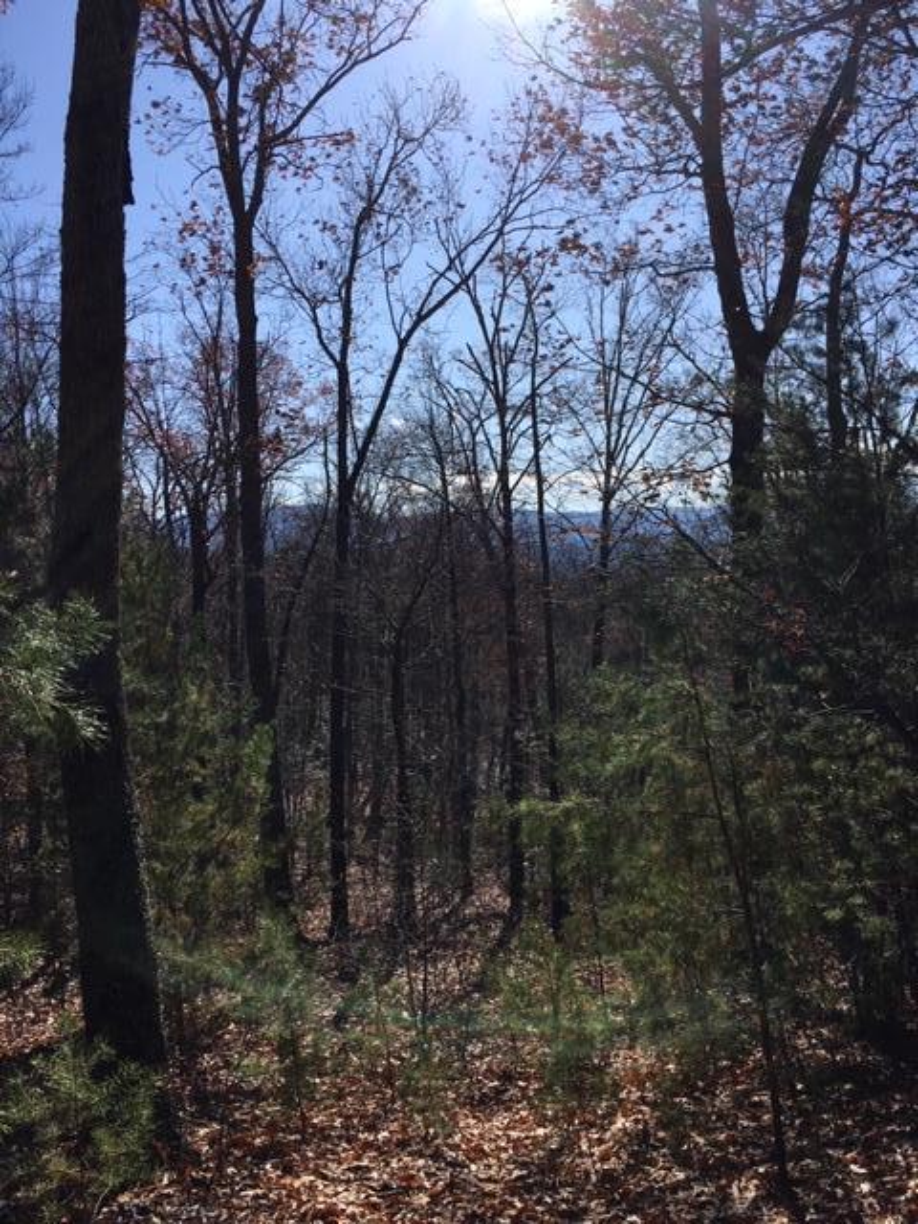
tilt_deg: -3.6
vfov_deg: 61.7
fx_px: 1025
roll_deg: +3.0
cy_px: 612
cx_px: 459
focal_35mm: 29
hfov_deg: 48.2
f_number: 2.2
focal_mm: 4.15
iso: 25
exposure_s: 1/2137
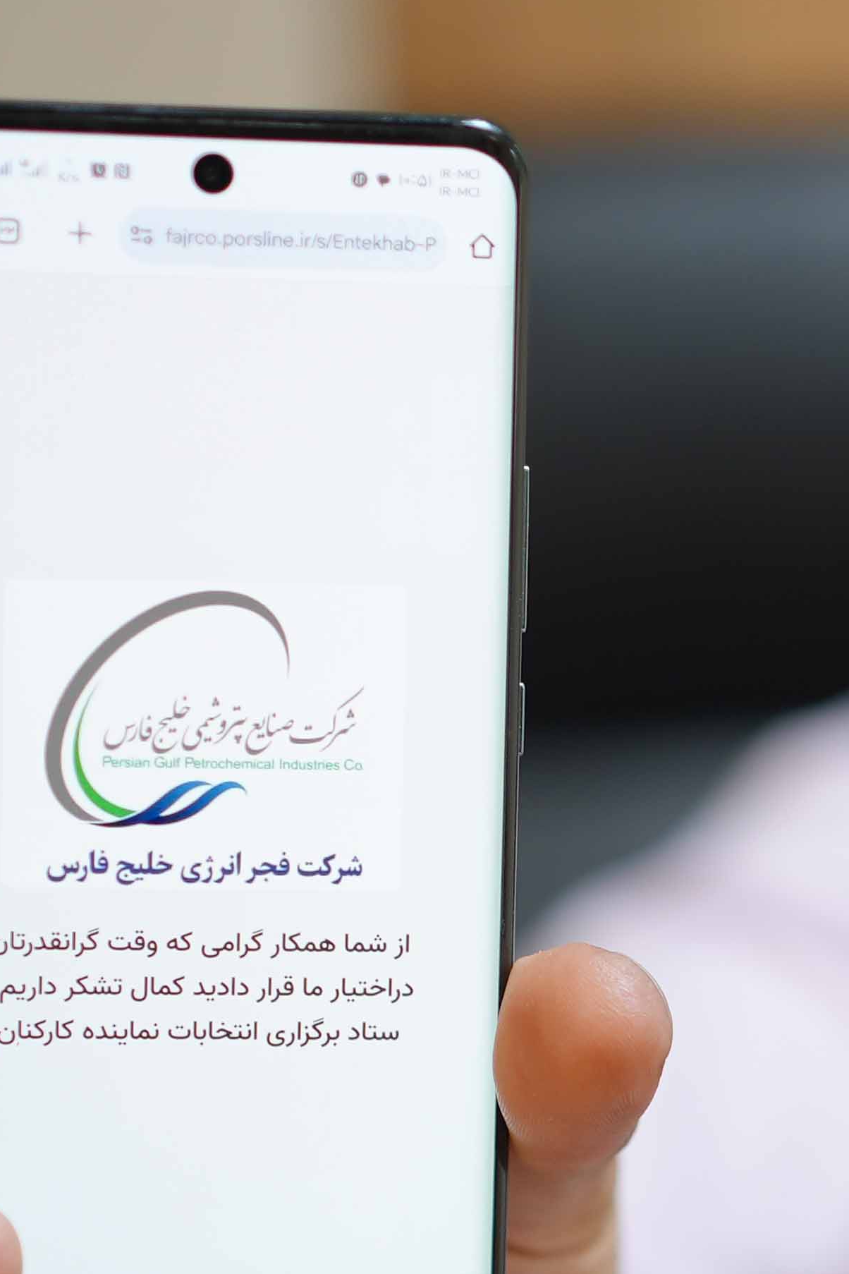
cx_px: 1233
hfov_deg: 7.0
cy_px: 876
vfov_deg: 10.6
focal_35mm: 194
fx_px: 6862
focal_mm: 50
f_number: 1.6
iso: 125
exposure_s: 1/100
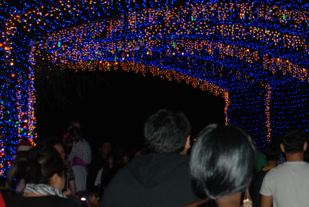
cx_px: 314
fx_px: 773
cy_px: 92
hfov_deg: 21.7
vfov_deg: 15.2
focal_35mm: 90
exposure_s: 1/60
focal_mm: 20
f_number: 3.8
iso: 200
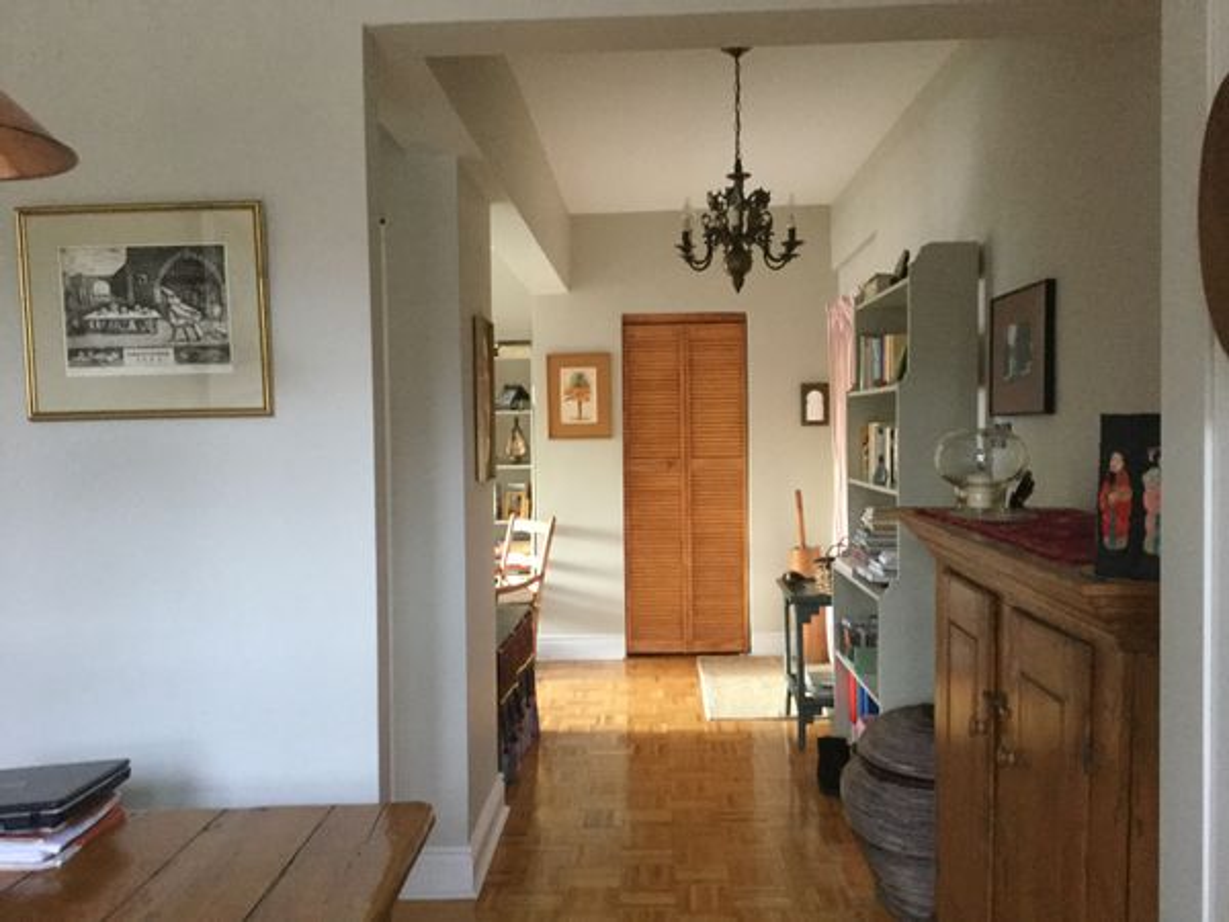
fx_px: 1101
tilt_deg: -3.2
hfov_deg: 58.4
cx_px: 614
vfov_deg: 45.4
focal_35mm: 31
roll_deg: +0.9
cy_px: 461
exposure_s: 1/15
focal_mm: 3.3
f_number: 2.4
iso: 200
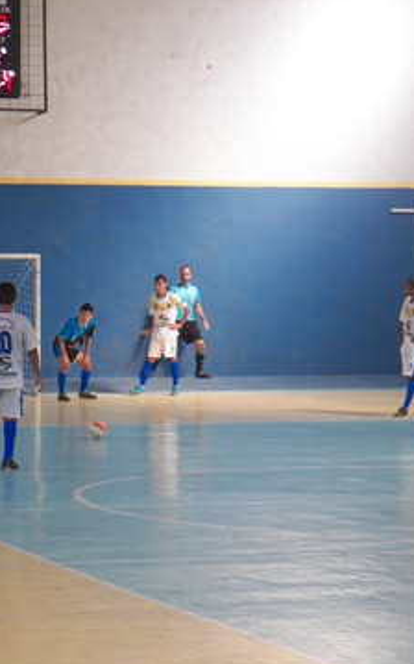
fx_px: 2277
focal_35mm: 126
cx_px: 16
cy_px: 303
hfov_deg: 10.3
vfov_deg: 16.6
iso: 125
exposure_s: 1/60
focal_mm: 14.4
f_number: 3.6
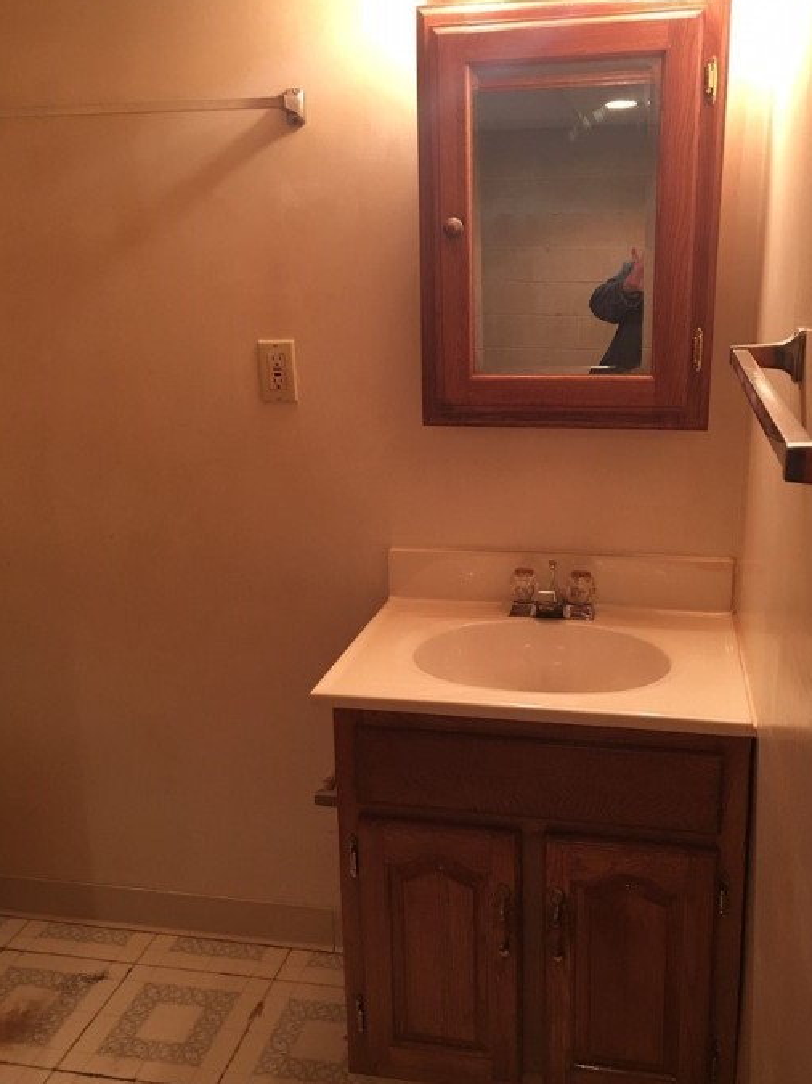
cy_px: 546
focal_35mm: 33
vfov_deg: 55.4
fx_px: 1032
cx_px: 433
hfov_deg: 42.9
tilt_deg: -13.1
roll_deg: +1.0
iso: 64
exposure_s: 1/15
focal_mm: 4.15
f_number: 2.2
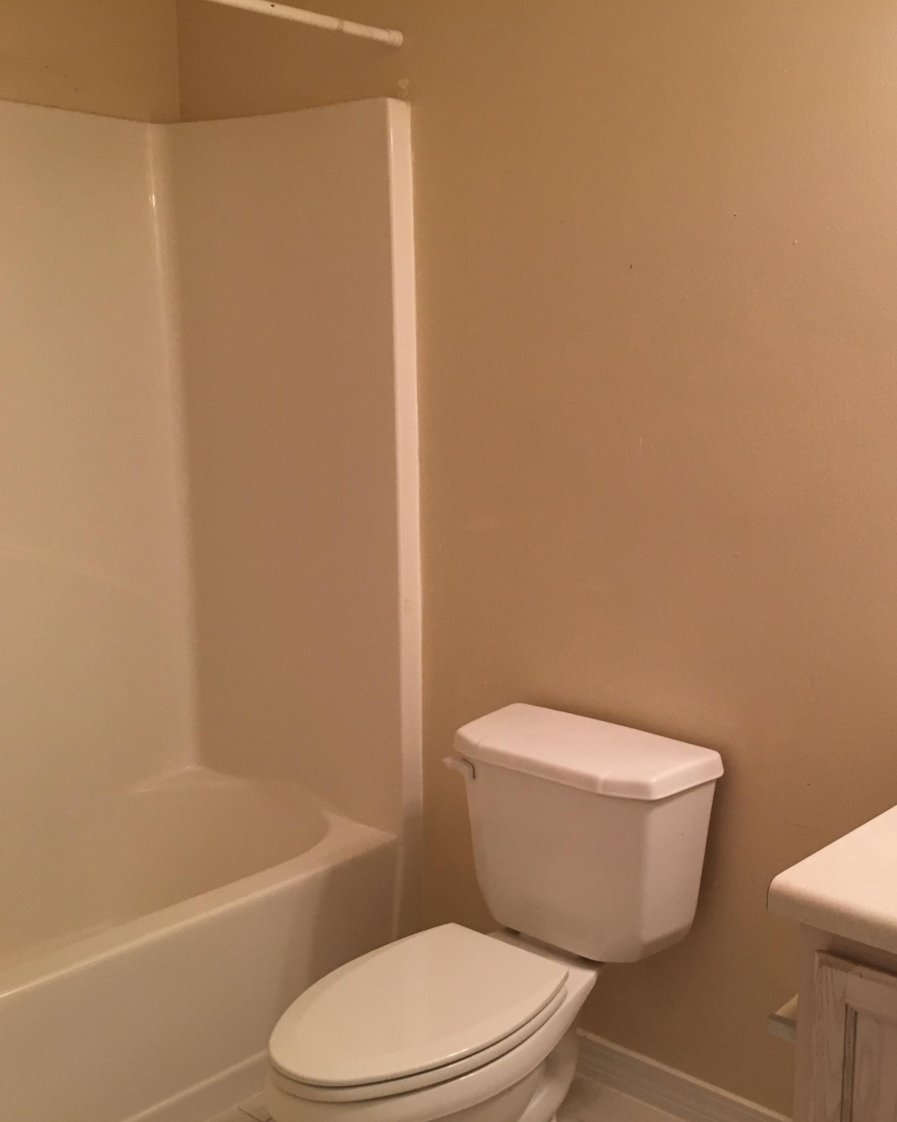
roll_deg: -1.0
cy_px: 563
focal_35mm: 38
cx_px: 714
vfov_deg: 47.9
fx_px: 1261
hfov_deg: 37.8
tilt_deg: -10.1
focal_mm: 4.15
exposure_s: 1/33
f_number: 2.2
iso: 100
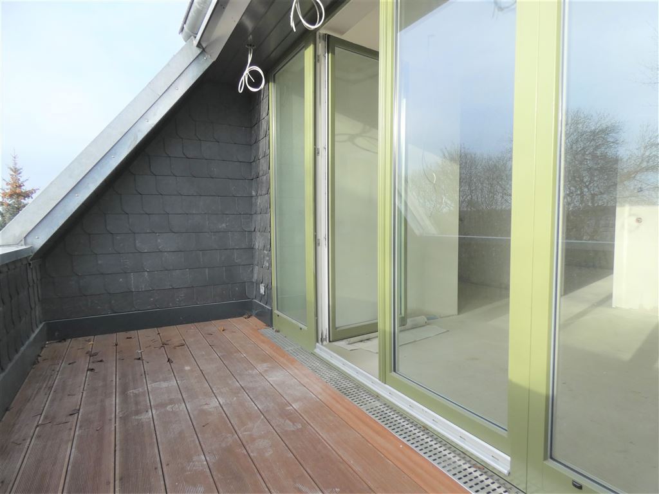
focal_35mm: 20
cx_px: 330
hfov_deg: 81.7
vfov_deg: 66.0
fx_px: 381
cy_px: 247
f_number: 2.8
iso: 80
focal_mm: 3.6
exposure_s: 1/400
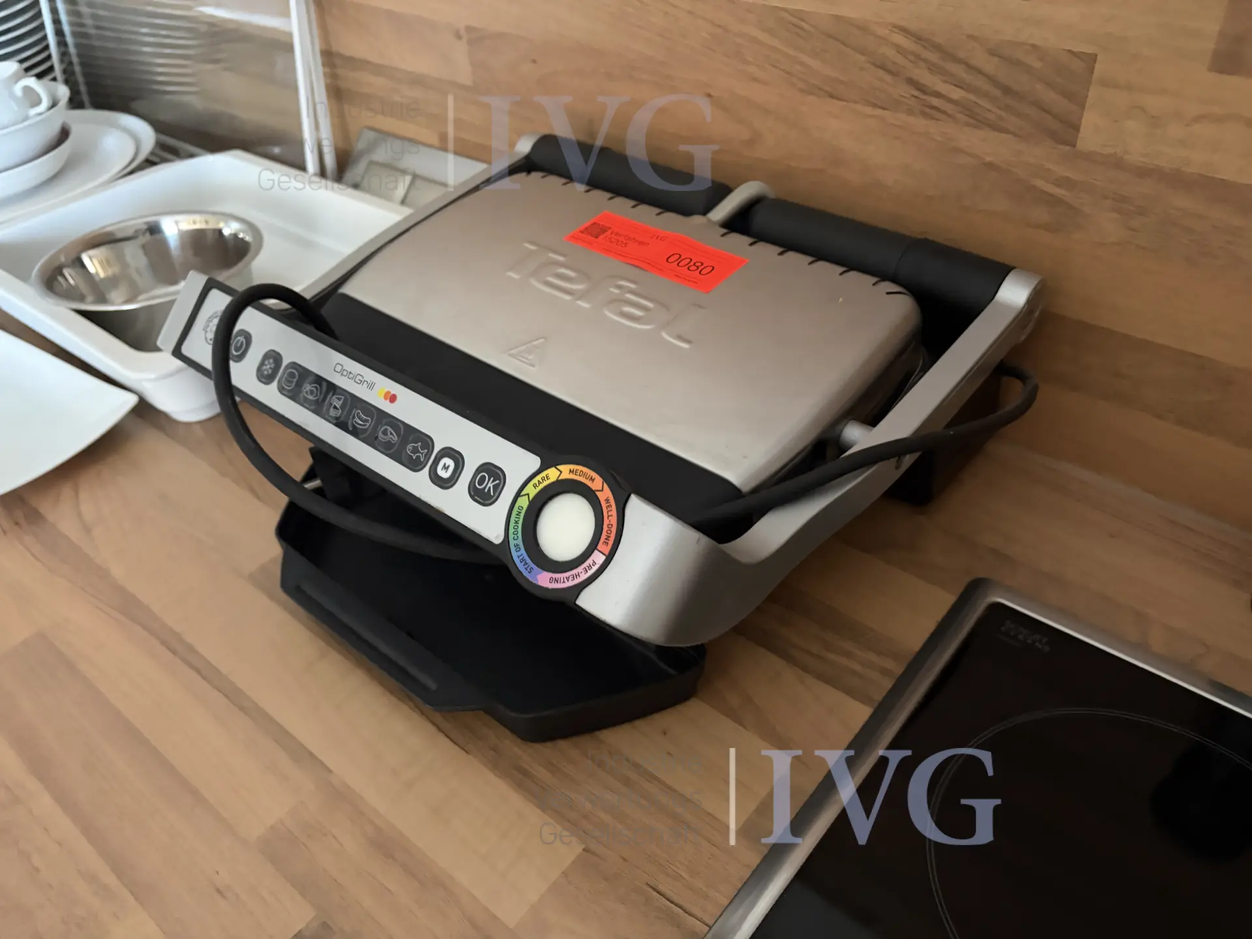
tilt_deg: -38.8
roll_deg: +4.7
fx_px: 940
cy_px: 470
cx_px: 626
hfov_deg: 67.3
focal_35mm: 26
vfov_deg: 53.1
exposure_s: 1/30
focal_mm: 5.96
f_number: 1.6
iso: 640
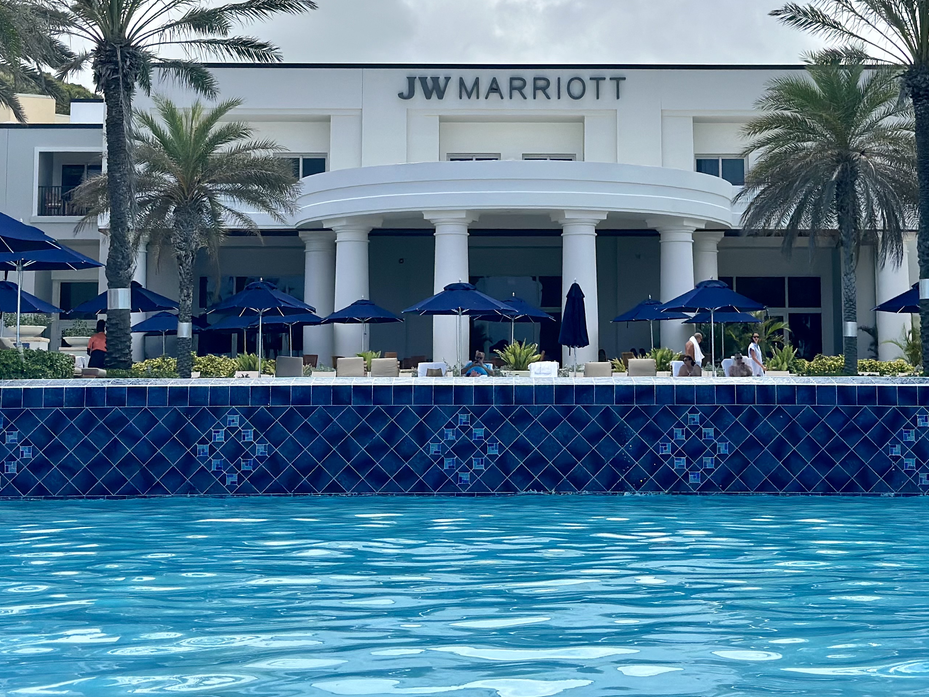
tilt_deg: +5.9
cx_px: 570
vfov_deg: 19.2
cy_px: 150
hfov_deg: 25.6
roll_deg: -0.2
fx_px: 2040
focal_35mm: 76
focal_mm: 6.86
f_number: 1.78
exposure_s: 1/9804
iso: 100
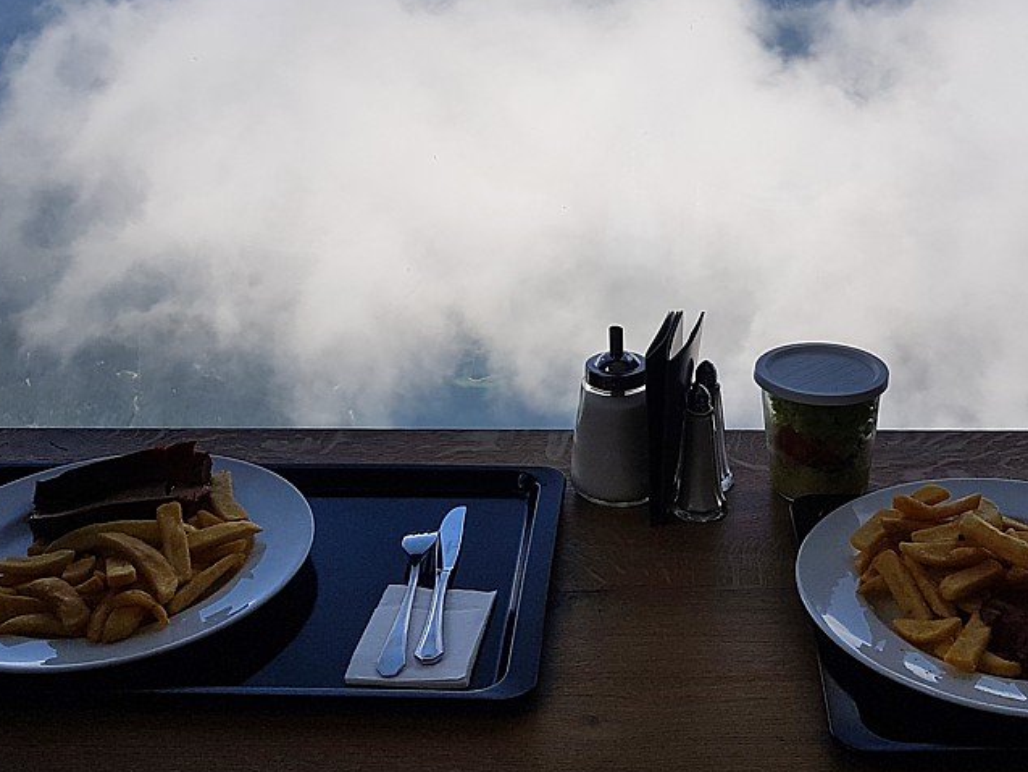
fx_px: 1455
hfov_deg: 38.8
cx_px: 608
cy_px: 118
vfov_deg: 28.8
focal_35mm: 49
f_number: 1.7
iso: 40
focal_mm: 4.2
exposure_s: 1/2192
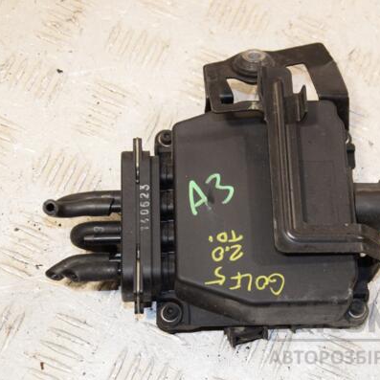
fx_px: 1076
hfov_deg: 20.0
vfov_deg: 20.0
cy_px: 190
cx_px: 251
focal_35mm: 87
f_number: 5.6
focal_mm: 45
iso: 450
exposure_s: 1/125
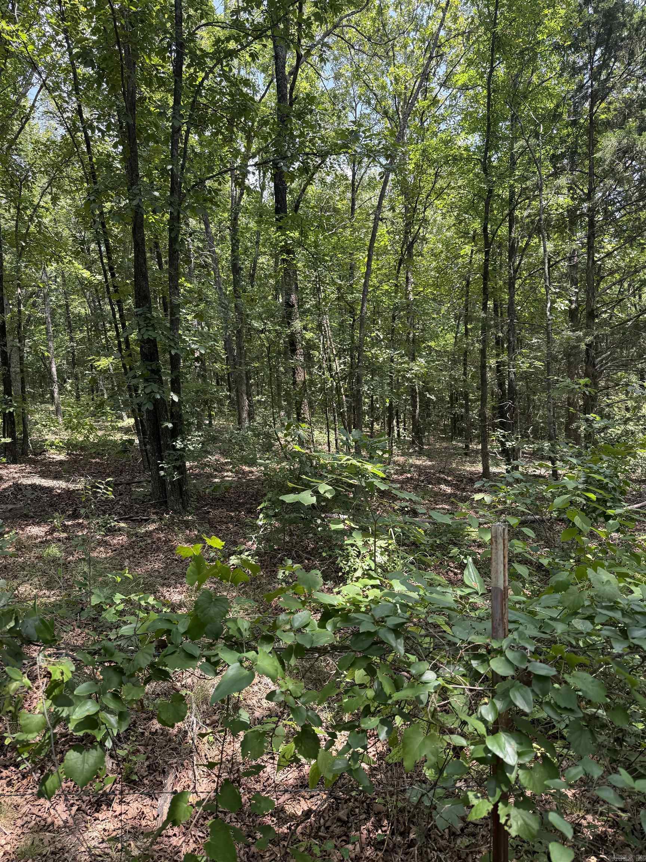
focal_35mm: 24
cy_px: 431
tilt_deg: -7.8
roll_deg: +3.6
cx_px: 323
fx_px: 597
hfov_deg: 56.8
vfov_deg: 71.6
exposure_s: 1/416
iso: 100
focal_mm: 6.76
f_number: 1.78
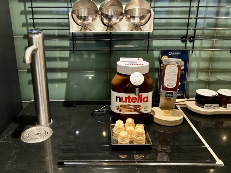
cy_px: 86
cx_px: 116
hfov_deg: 63.4
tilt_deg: -17.4
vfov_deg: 49.7
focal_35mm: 28
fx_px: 187
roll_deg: -0.1
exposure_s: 1/25
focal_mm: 3.99
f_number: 1.8
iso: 400
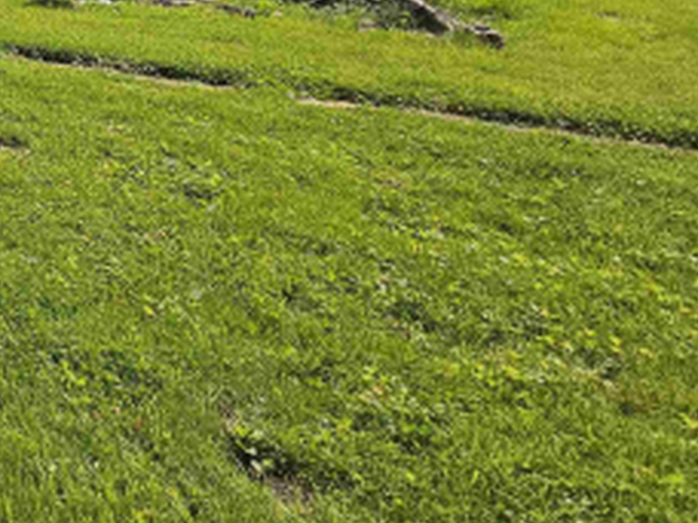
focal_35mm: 38
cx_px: -280
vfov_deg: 29.6
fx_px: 766
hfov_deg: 31.8
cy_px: -171
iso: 50
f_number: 2.2
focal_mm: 2.2
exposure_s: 1/3134
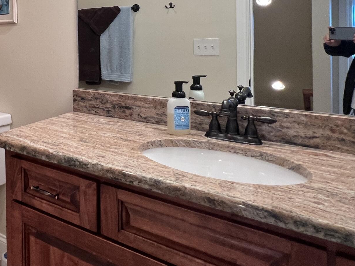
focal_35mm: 32
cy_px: 47
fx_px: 328
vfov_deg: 41.9
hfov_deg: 48.2
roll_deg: +2.4
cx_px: 10
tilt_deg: -0.5
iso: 125
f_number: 1.8
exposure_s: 1/60
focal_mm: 1.57
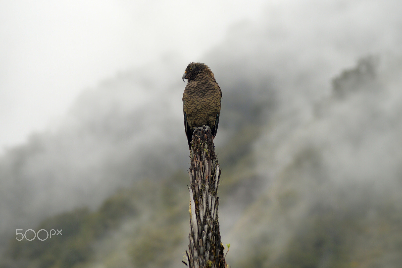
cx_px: 201
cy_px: 134
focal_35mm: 155
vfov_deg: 8.9
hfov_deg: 13.2
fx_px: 1731
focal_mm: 155
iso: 200
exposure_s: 1/250
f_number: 5.6
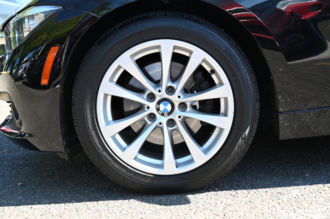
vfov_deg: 25.0
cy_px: 110
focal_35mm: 54
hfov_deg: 36.9
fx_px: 495
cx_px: 165
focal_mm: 54
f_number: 4
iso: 200
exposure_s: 1/250
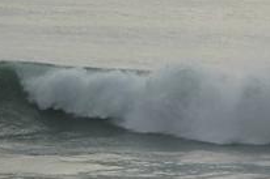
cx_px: -88
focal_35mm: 440
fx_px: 3297
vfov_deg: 3.1
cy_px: 108
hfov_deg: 4.7
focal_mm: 110
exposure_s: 1/1000
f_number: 8
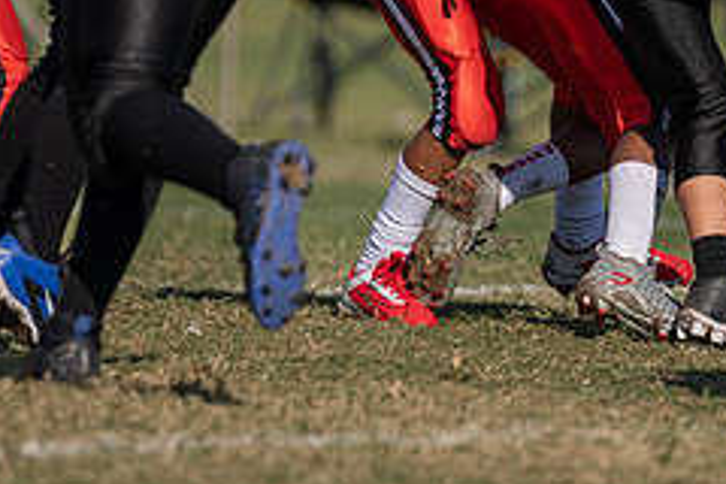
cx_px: 639
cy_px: -150
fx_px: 17120
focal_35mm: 849
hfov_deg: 2.4
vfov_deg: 1.6
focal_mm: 200
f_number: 2.8
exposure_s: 1/4000
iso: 125
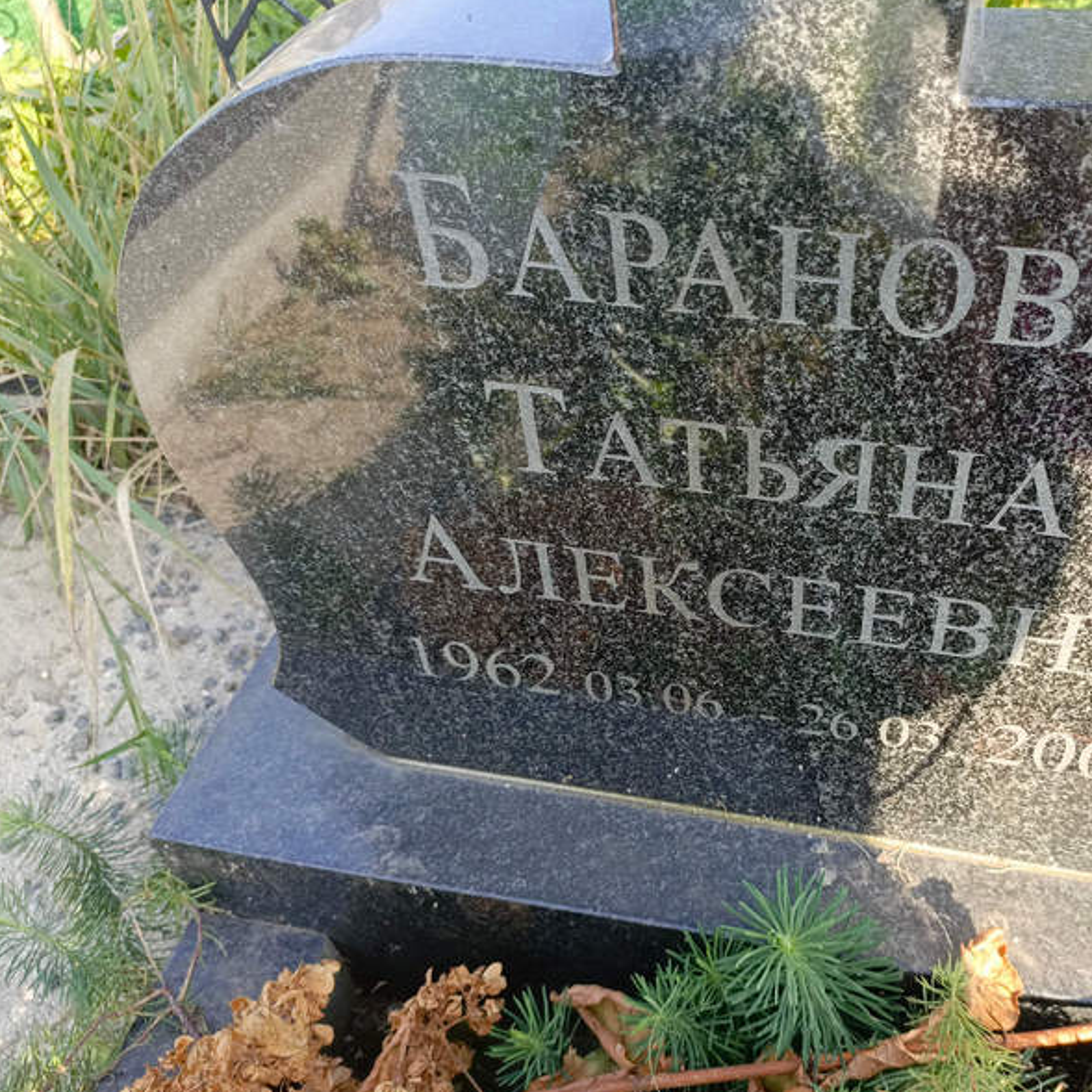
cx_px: 736
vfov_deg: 54.0
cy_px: 549
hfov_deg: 52.9
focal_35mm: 30
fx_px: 1071
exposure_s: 1/158
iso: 110
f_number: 1.69
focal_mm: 4.76
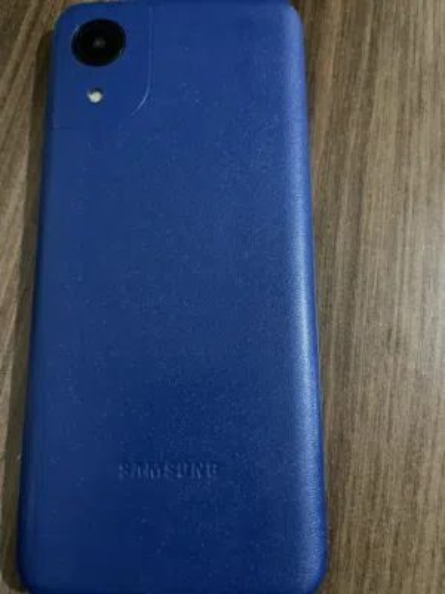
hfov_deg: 53.1
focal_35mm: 26
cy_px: 297
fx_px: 446
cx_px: 222
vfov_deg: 67.3
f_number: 1.6
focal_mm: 4.2
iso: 1000
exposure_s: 1/30
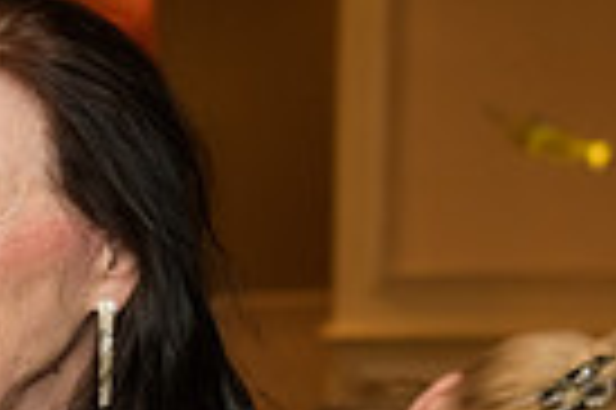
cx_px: -126
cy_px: 579
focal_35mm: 161
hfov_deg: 12.5
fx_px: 2752
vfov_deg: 8.4
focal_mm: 38
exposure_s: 1/125
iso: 1000
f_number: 3.2
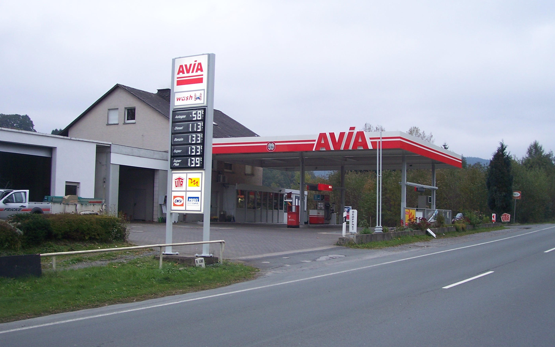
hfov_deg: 44.4
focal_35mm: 45
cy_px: 185
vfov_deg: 28.6
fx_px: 681
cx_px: 279
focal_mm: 7
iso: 80
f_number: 2.8
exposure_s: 1/100
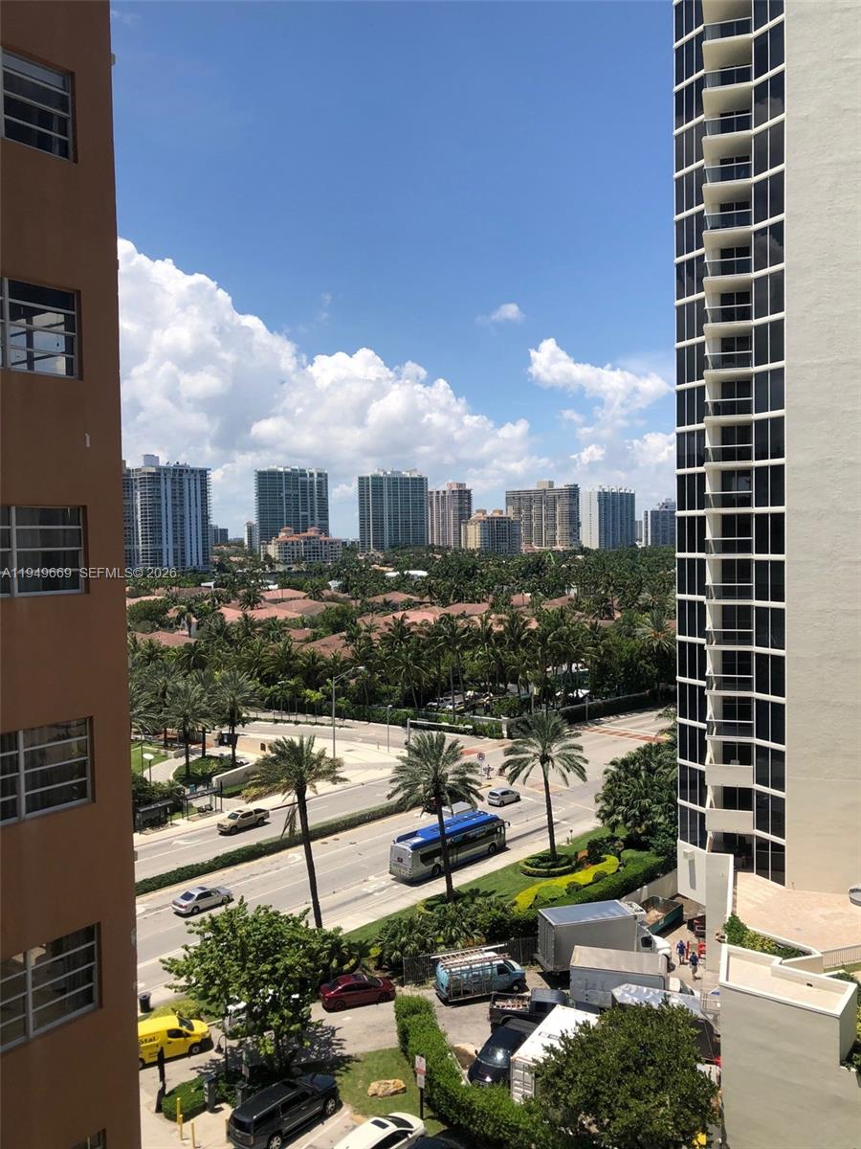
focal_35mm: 28
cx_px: 430
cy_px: 574
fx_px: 929
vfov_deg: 63.4
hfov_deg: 49.7
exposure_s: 1/1736
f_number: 1.8
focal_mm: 3.99
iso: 20
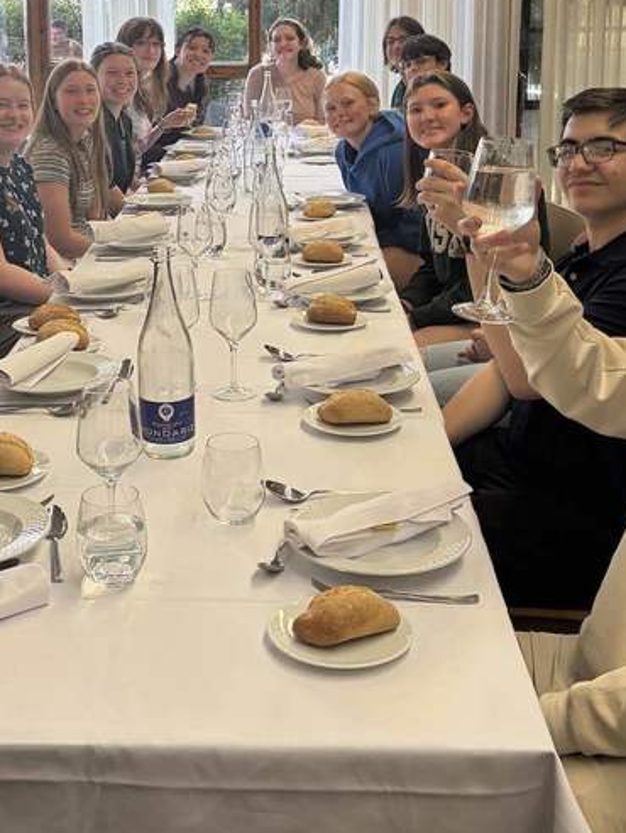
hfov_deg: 26.9
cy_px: 191
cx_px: 203
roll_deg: +0.1
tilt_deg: -9.3
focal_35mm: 54
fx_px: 1301
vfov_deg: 34.6
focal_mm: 5.96
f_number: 1.6
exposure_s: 1/100
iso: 50
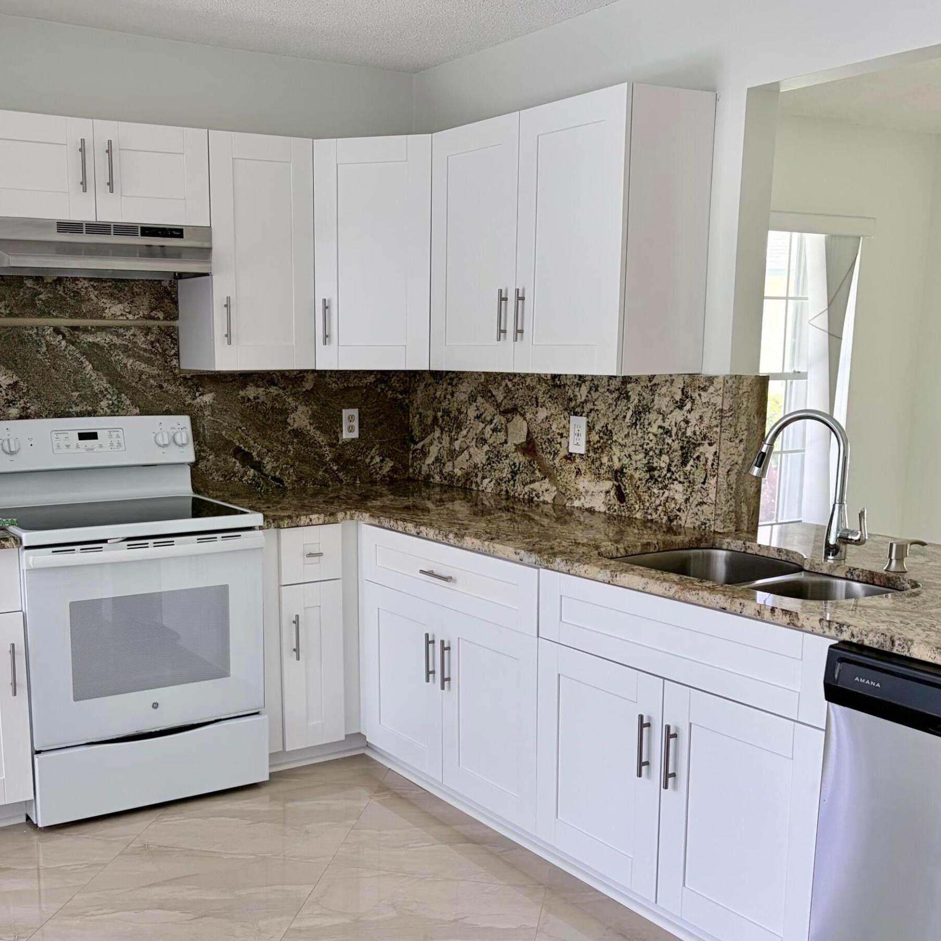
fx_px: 1169
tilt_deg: -10.0
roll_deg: +0.5
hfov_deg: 43.5
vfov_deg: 43.7
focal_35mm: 38
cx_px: 352
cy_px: 559
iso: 100
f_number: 1.6
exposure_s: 1/121
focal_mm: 5.96
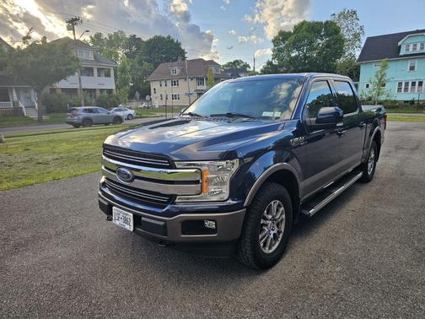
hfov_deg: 73.9
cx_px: 212
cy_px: 160
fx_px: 282
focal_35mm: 23
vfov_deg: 58.9
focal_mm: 6.3
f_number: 1.7
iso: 10
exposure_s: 1/181
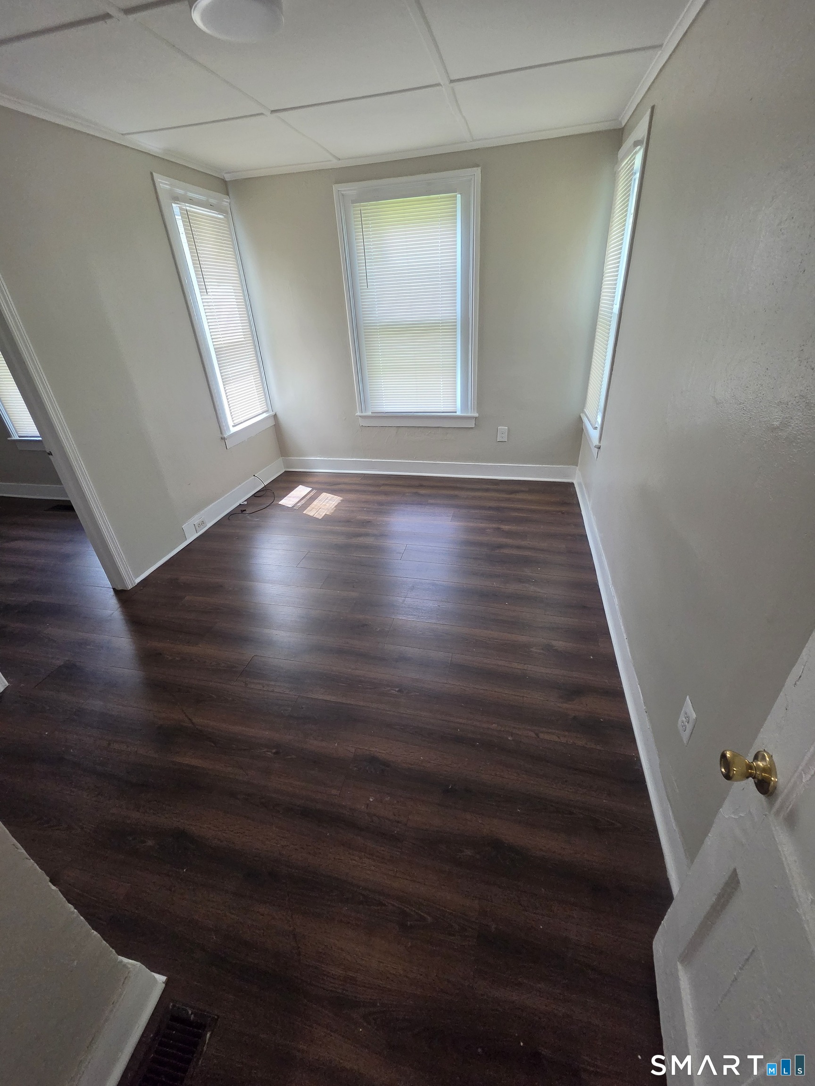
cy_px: 543
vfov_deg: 106.2
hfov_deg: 89.9
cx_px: 408
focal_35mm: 13
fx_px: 408
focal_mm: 2.2
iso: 320
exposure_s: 1/120
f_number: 2.2
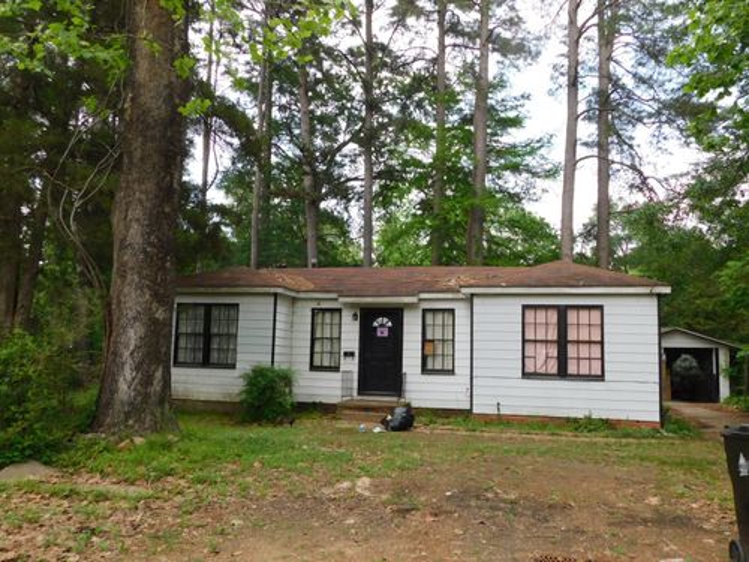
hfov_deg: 60.0
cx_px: 374
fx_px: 649
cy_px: 281
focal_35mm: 30
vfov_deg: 46.8
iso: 125
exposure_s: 1/200
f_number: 3.2
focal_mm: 5.3
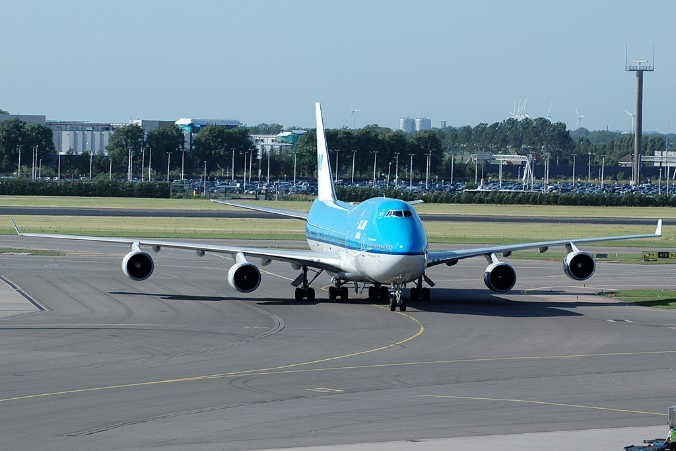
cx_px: 338
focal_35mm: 174
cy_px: 226
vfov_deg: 7.9
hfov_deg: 11.8
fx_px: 3268
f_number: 7.1
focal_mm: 116
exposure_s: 1/800
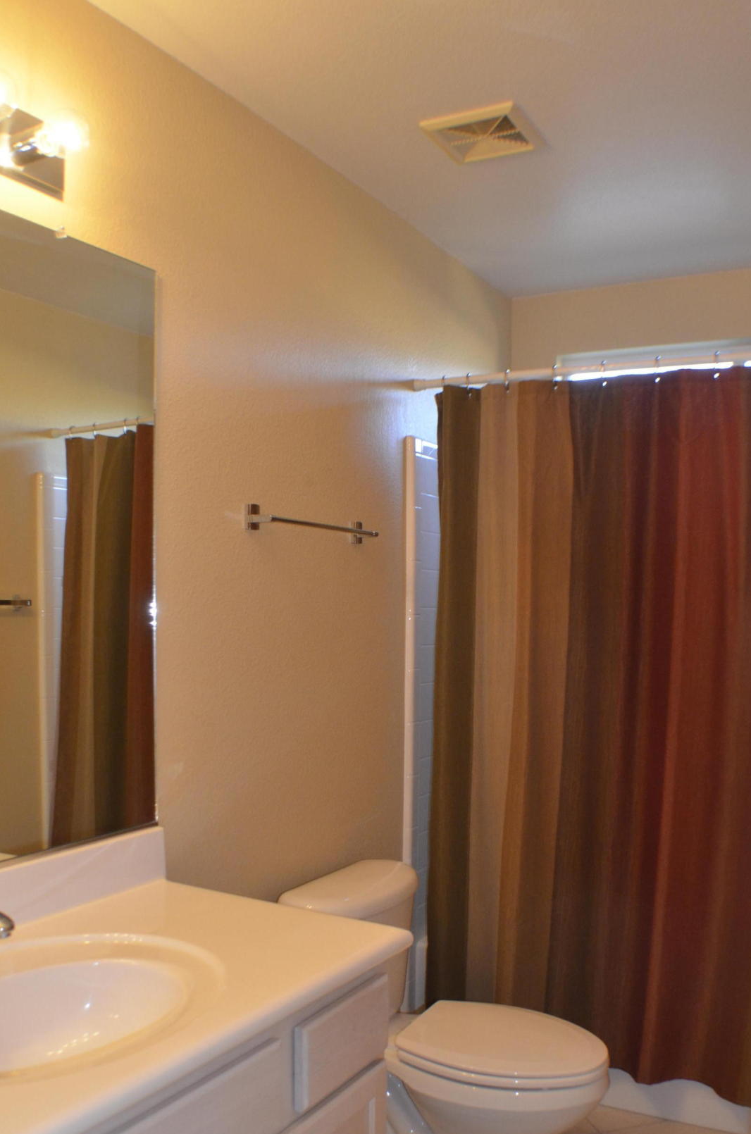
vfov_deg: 47.3
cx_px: 409
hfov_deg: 32.5
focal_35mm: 41
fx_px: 1289
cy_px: 654
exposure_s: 1/60
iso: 1100
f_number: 4
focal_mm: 22
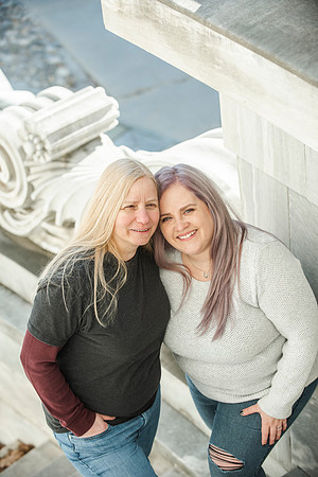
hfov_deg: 15.2
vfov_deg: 22.6
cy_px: 238
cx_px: 159
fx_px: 1192
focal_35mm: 90
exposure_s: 1/1000
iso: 400
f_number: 4
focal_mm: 90
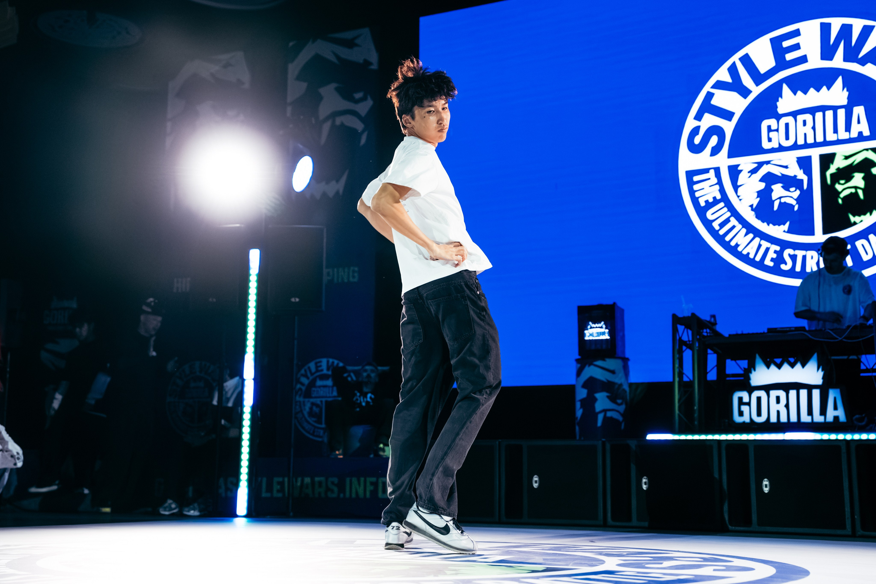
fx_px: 1181
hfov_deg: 40.7
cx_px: 431
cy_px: 292
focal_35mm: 49
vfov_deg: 27.8
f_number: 2.8
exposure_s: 1/800
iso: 3200
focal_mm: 46
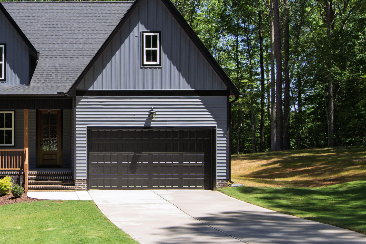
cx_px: 58
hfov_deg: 37.1
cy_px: 105
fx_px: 518
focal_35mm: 51
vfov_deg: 26.5
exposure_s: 1/80
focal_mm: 17
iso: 100
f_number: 8
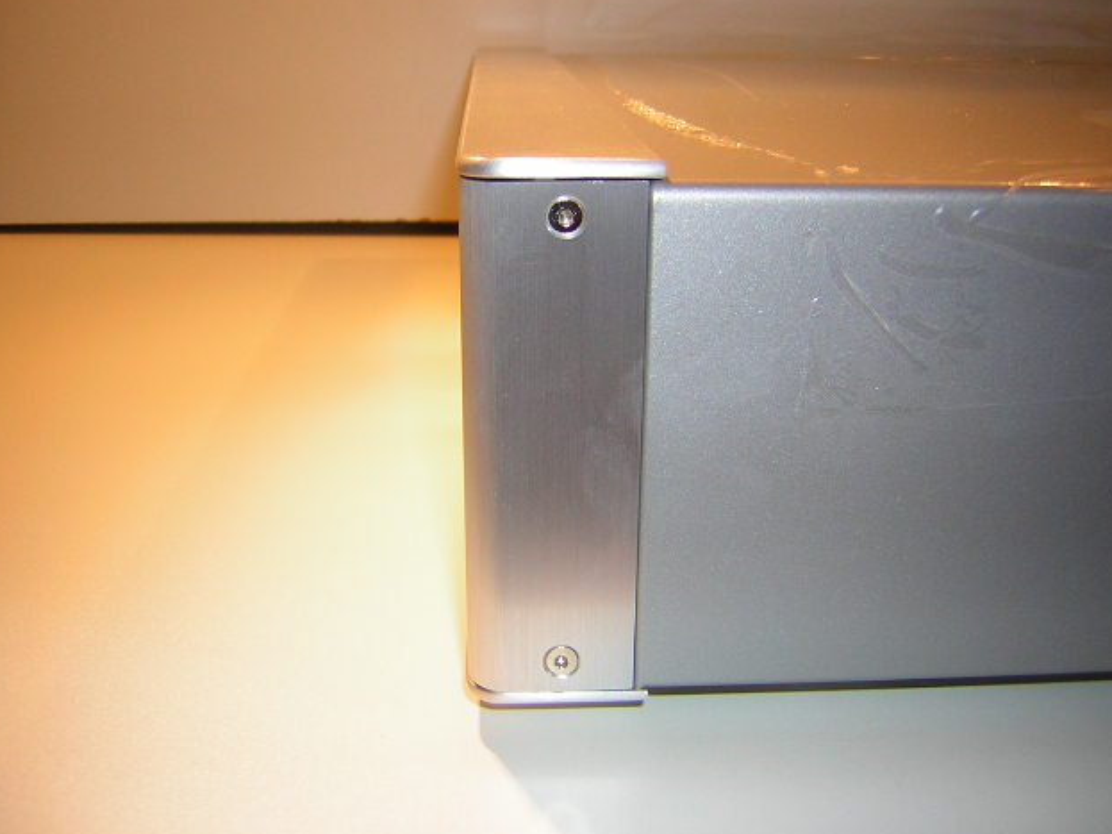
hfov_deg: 50.1
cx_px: 552
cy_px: 418
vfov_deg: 38.7
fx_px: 1188
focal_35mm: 37
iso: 50
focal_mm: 4.7
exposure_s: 1/60.1
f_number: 2.6
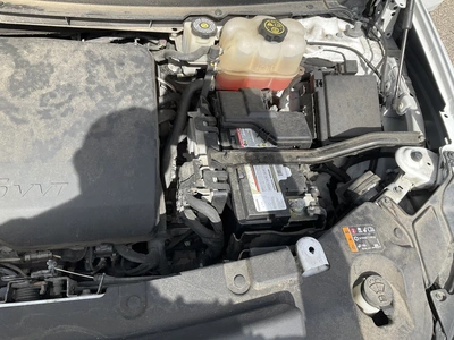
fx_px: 380
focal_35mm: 29
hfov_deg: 61.7
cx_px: 227
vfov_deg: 48.2
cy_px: 170
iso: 25
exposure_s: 1/586
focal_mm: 3
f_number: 1.8
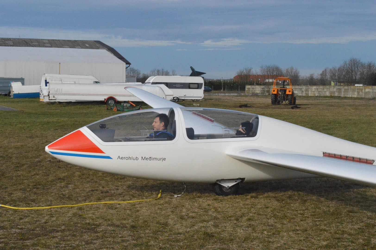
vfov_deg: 17.5
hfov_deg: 26.0
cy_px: 125
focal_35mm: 78
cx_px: 188
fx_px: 814
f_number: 20
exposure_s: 1/1600
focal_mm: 52
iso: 3200
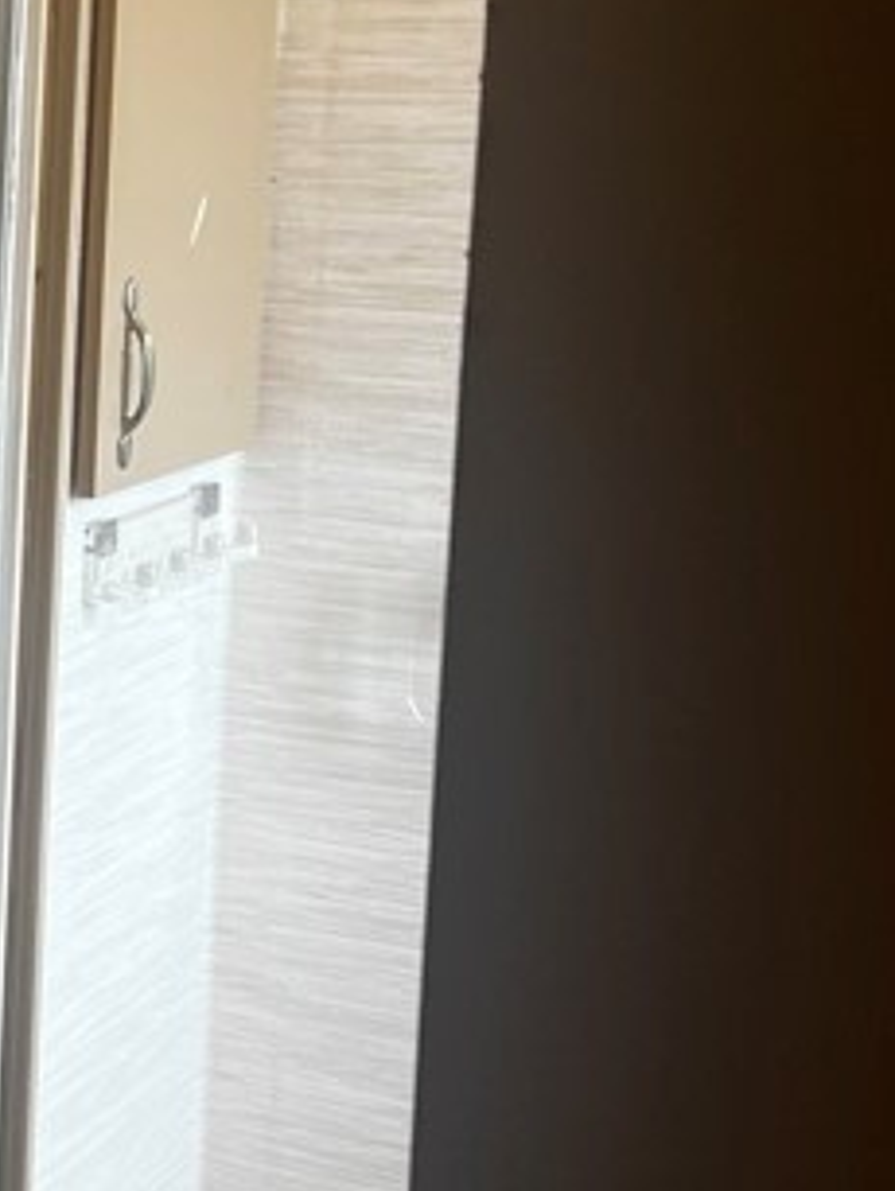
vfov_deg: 22.5
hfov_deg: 16.1
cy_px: 510
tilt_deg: -9.0
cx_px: -284
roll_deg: -2.1
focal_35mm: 87
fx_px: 2995
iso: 80
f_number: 1.5
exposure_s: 1/120
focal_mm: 5.7
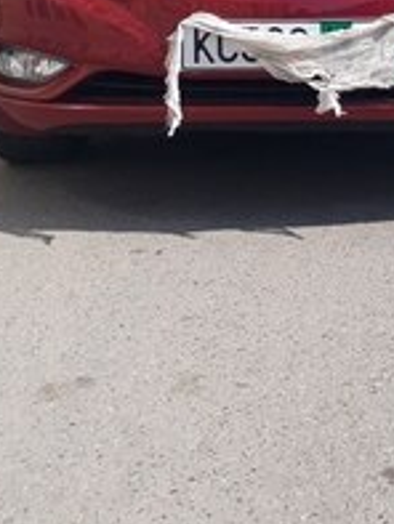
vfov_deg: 25.6
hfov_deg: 21.5
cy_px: -106
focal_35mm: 68
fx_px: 1031
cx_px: 285
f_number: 1.9
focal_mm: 3.6
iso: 40
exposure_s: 1/1267
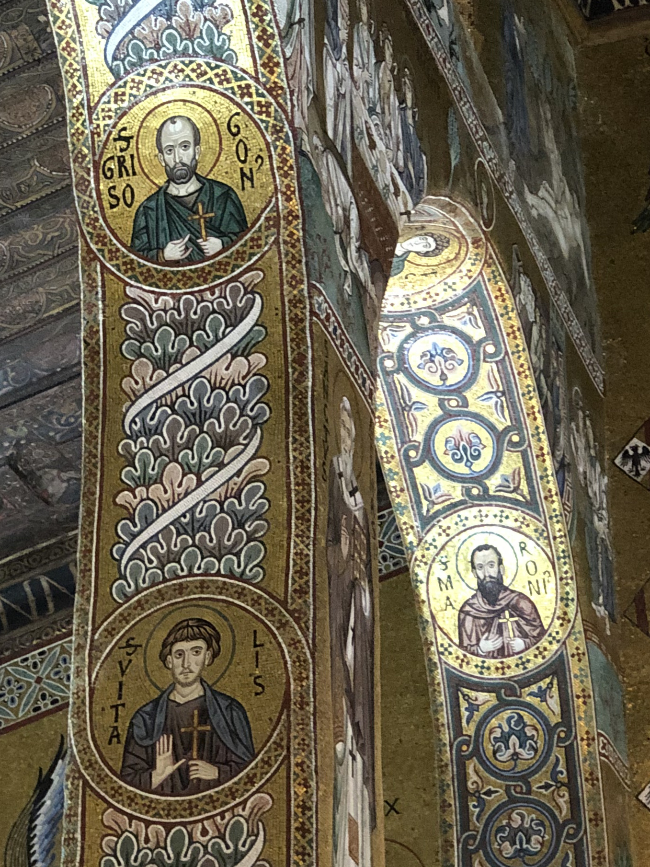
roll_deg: -0.3
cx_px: 224
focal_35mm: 115
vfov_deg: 17.1
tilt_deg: +32.1
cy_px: 288
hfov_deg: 12.9
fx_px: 2879
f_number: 2.4
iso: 160
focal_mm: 6
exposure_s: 1/9
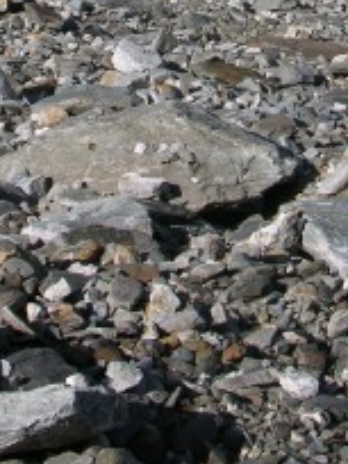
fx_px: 1769
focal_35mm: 132
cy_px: -105
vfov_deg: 14.4
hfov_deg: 11.2
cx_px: 216
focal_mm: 8.9
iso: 50
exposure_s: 1/248
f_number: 7.1
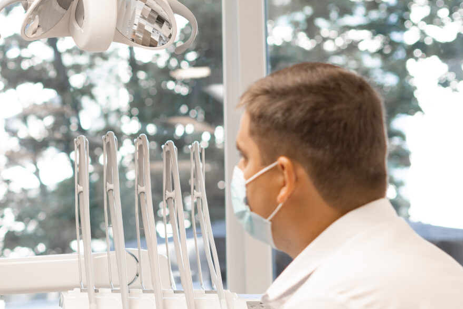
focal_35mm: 146
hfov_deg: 13.6
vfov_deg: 9.4
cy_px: 216
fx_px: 1878
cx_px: -106
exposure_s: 1/250
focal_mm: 50
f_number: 2.8
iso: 250
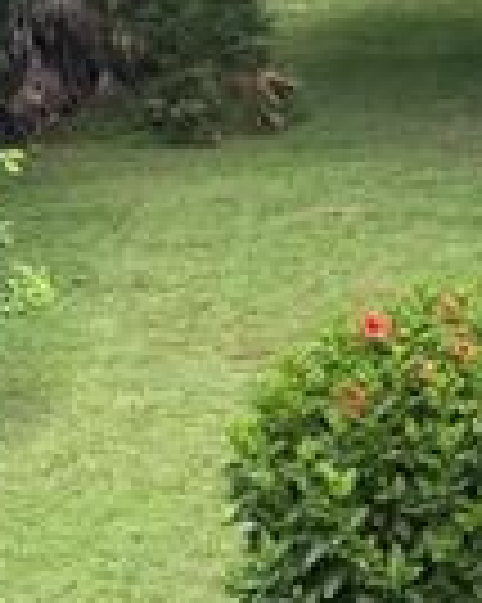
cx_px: 293
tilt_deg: -20.0
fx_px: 2392
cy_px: 346
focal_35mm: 134
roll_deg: +3.5
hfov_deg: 11.5
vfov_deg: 14.4
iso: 100
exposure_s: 1/1250
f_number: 1.78
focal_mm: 6.76
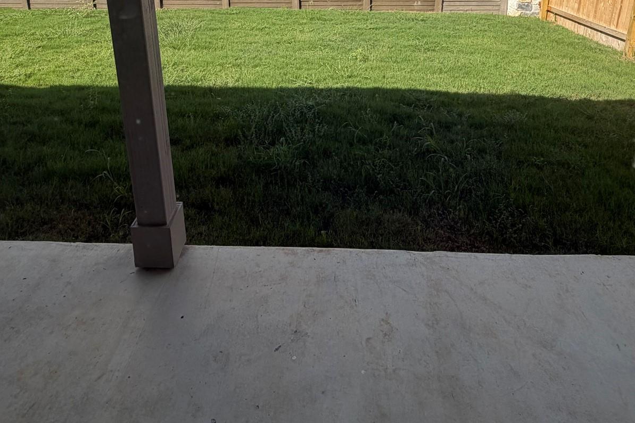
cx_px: 315
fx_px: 441
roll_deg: +1.7
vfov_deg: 45.7
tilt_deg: -16.7
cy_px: 32
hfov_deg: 71.5
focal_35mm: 25
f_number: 2.2
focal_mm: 2.22
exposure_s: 1/770
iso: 25
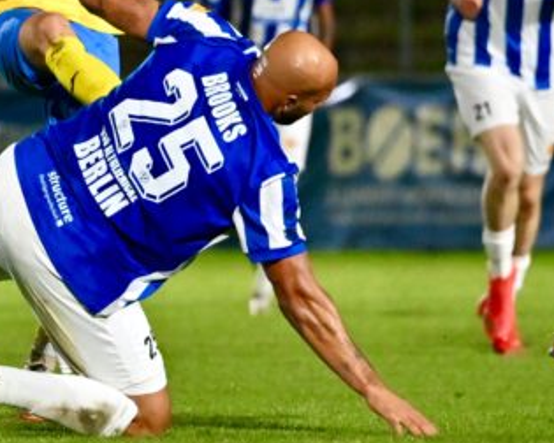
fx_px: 10002
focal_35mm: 610
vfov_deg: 2.5
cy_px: 99
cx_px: 116
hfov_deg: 3.2
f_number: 2.8
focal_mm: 200
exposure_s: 1/1600
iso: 3200
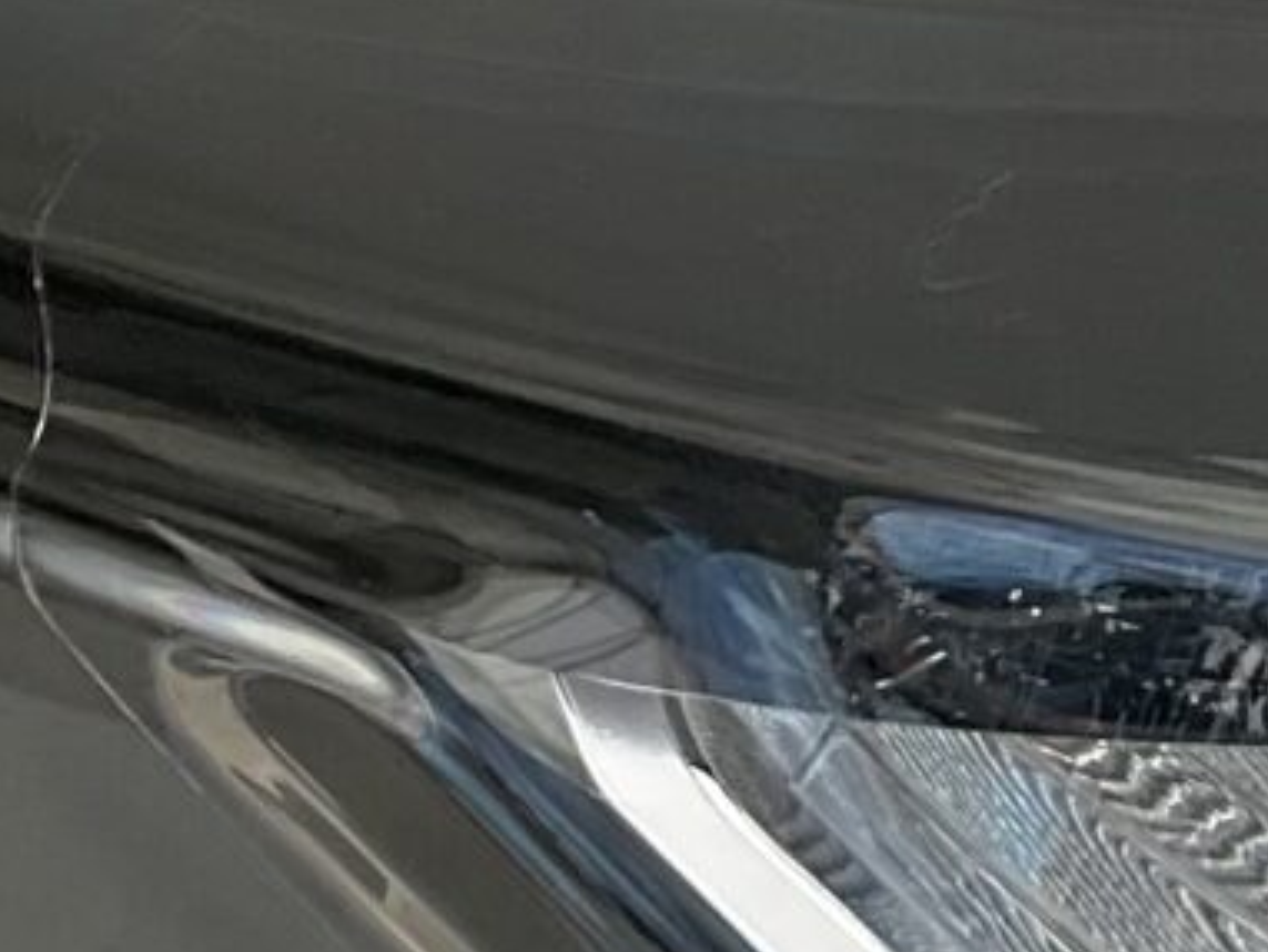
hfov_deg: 10.0
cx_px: 1484
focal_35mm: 195
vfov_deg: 7.6
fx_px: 7145
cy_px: 300
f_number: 1.8
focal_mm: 3
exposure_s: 1/562
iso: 16
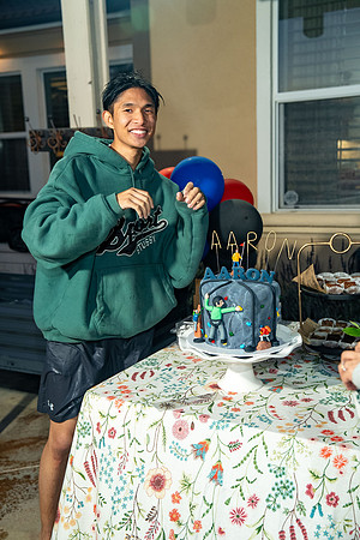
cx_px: 180
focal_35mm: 42
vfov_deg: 46.4
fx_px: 630
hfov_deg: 31.9
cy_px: 270
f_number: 3.5
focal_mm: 42
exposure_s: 1/160
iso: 640
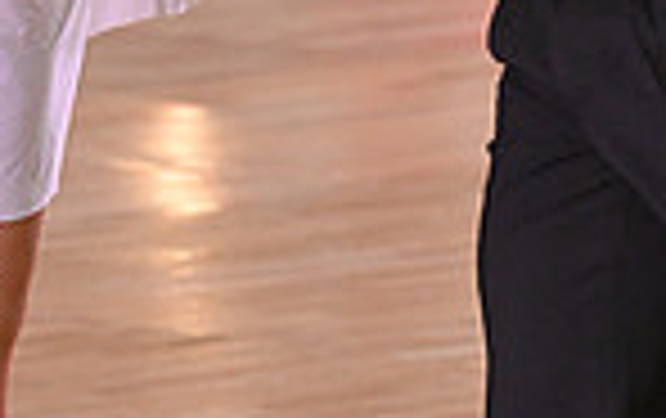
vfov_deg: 1.9
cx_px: 493
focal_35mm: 698
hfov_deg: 3.0
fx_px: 12688
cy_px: -373
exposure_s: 1/400
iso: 3200
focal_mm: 175
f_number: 5.6
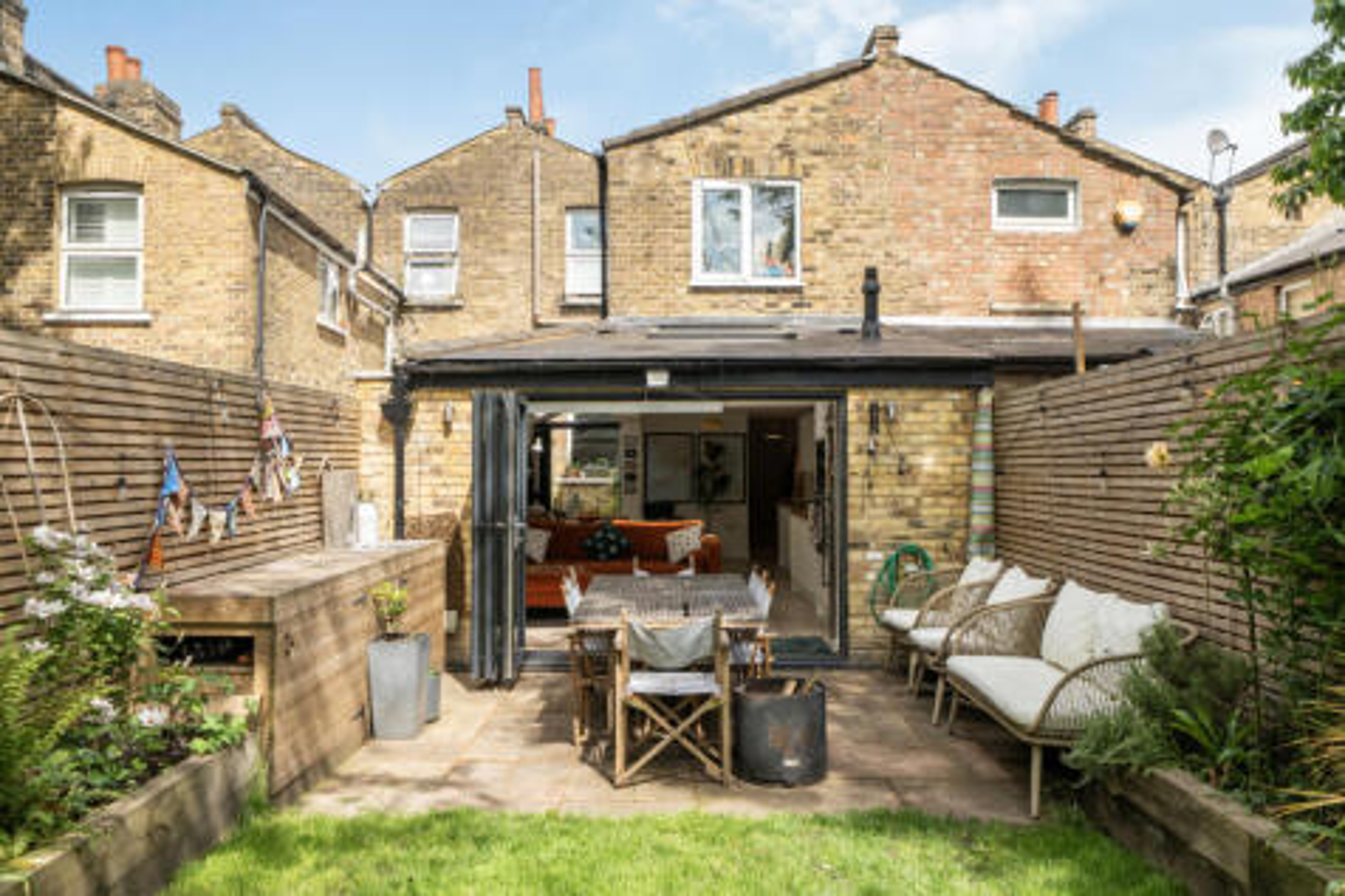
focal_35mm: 25
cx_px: 672
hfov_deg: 71.5
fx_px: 934
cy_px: 448
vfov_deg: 51.3
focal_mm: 17
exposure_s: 1/500
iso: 400
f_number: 8
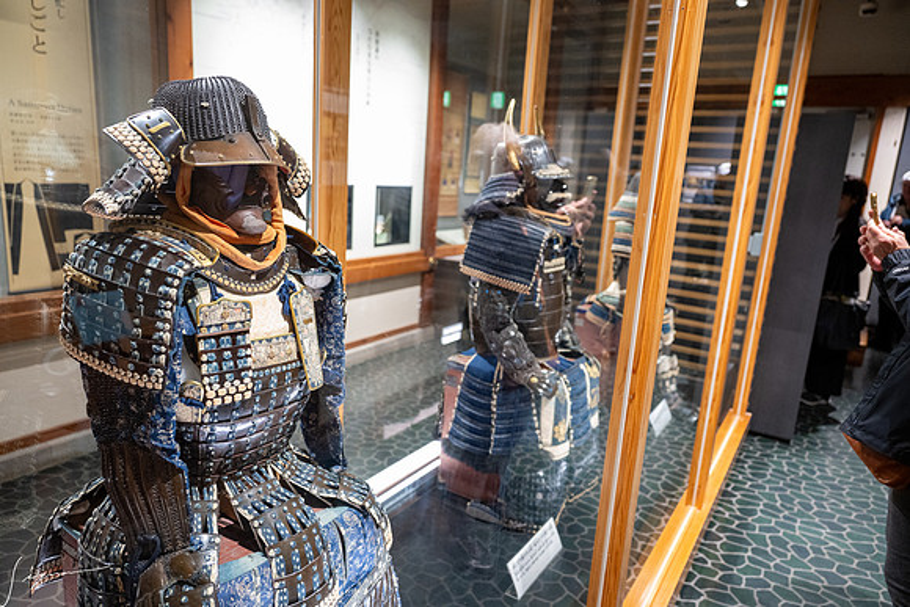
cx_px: 455
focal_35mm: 24
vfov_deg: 53.2
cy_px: 304
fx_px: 607
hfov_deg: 73.7
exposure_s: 1/100
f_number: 2.8
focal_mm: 24
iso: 3600
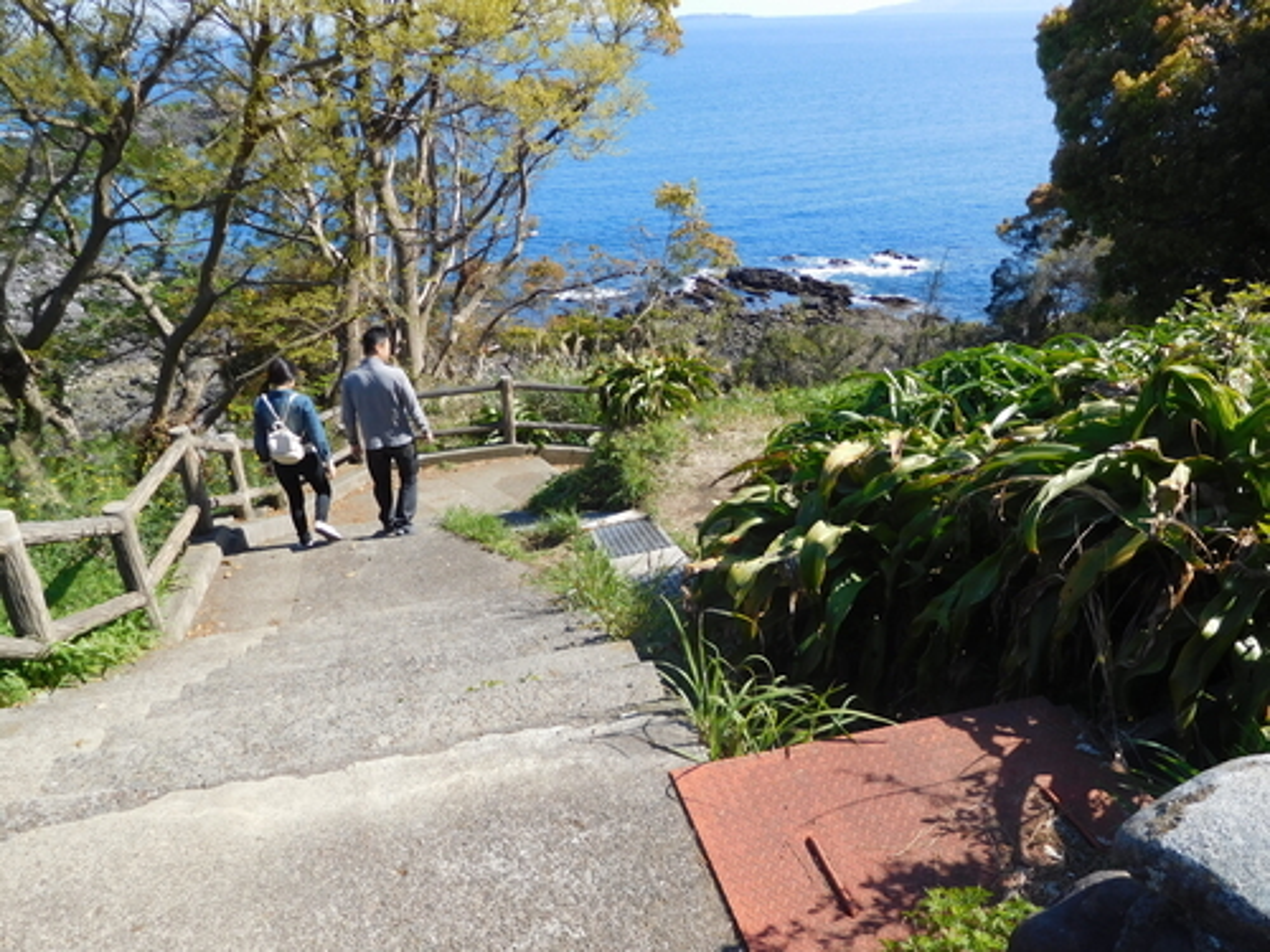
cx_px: 635
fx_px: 917
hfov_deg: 69.4
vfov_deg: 54.9
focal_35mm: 25
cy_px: 476
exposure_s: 1/640
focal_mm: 4.5
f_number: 3.4
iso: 125
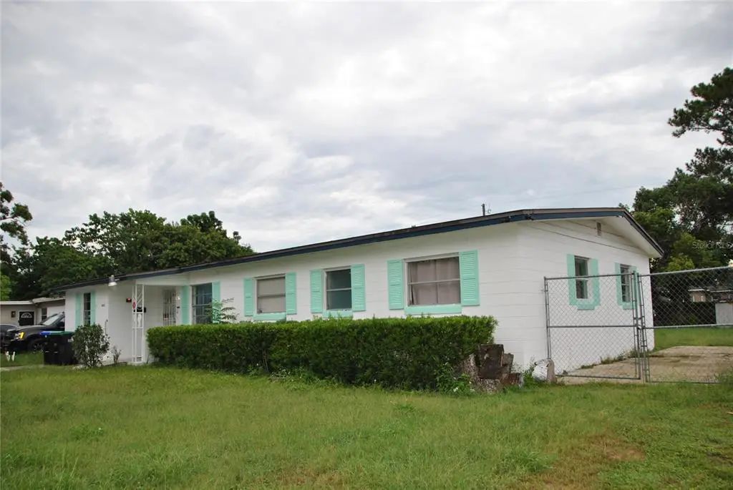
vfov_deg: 48.0
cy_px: 245
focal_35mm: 27
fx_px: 550
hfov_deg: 67.3
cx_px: 366
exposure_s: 1/200
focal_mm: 18
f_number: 4
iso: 100
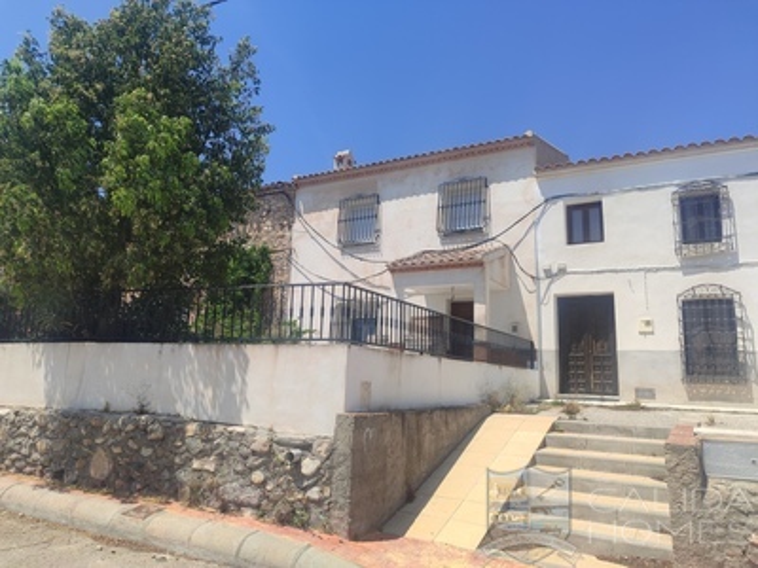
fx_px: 547
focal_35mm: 25
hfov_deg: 69.4
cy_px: 284
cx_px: 379
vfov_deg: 54.9
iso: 50
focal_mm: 5.95
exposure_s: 1/973
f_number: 1.89
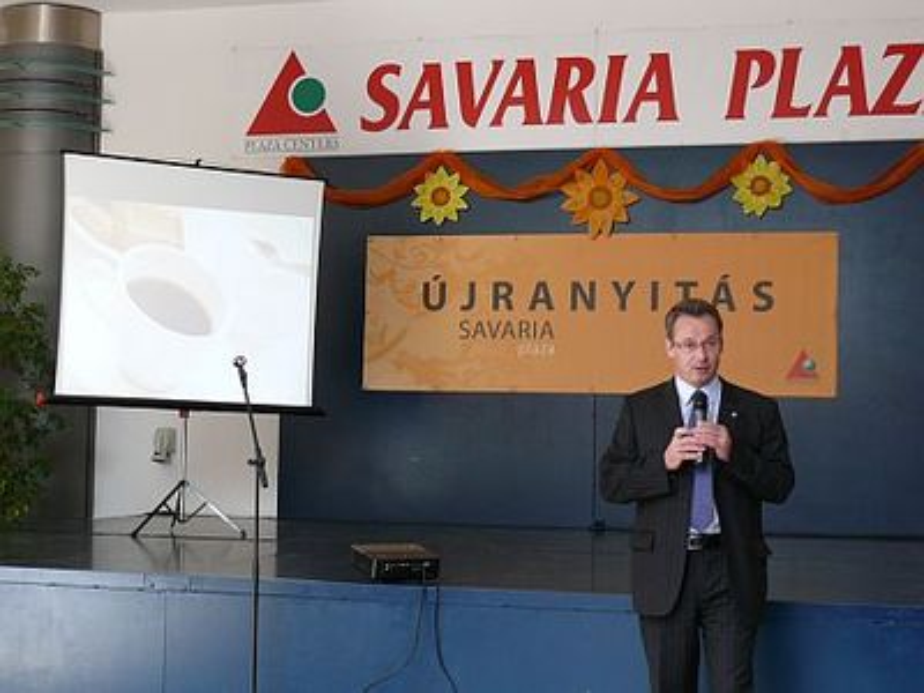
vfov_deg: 24.0
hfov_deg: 31.7
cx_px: 462
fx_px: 1628
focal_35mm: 61
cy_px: 346
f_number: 3.2
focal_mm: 10.1
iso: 100
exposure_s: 1/40
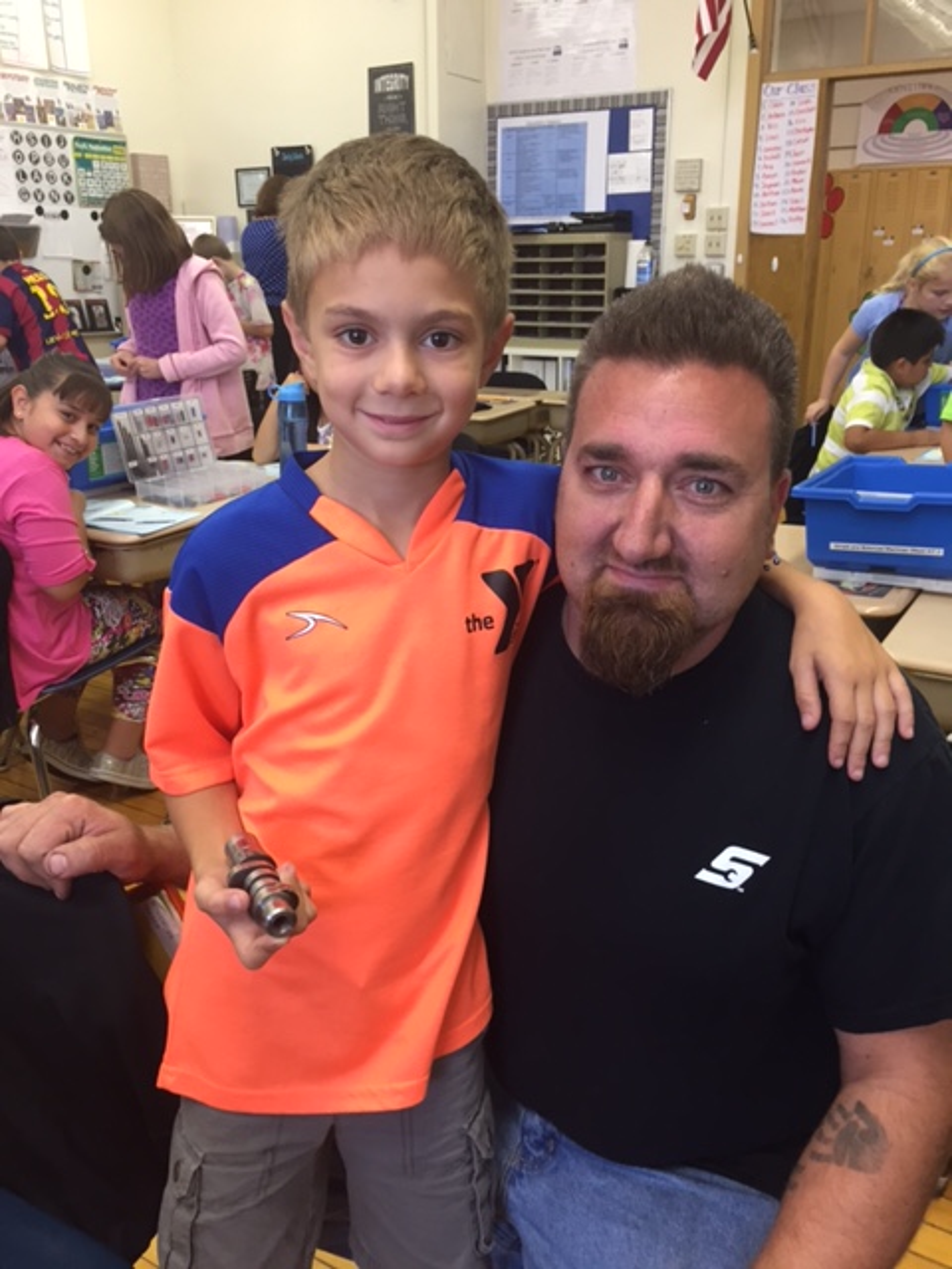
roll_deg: -0.7
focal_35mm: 29
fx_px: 1063
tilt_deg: -16.7
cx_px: 476
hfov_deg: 48.2
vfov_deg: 61.7
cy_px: 634
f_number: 2.2
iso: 80
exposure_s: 1/30
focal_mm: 4.15
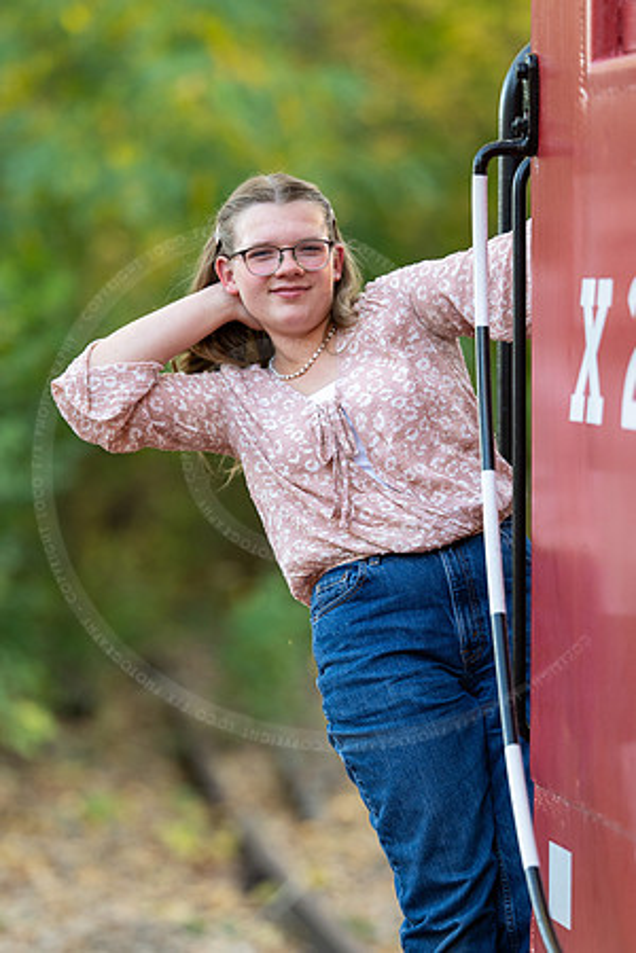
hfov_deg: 6.8
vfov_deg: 10.2
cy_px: 476
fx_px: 5353
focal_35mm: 202
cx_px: 318
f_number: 1.8
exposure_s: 1/400
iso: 250
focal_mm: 135
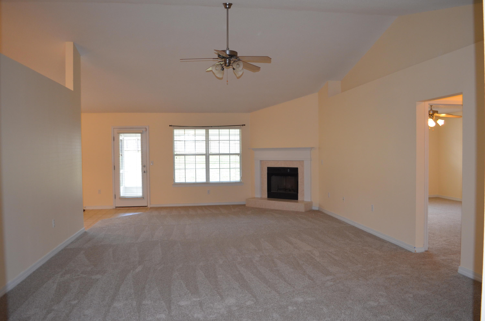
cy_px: 160
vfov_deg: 47.7
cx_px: 242
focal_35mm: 27
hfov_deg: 67.5
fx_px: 363
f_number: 3.5
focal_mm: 18
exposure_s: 1/60
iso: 640
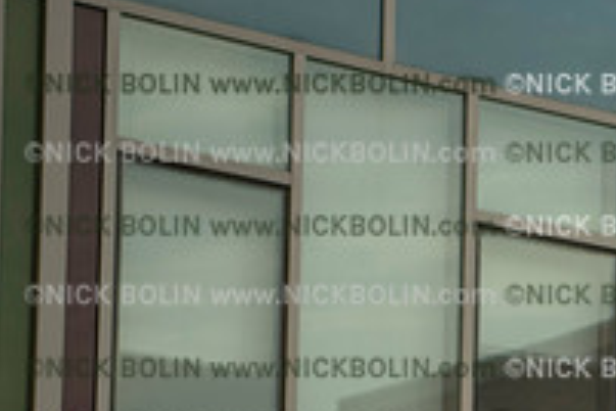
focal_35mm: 179
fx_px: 3063
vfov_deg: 7.6
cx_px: 739
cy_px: 581
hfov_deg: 11.3
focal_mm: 62
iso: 800
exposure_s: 1/800
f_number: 3.2
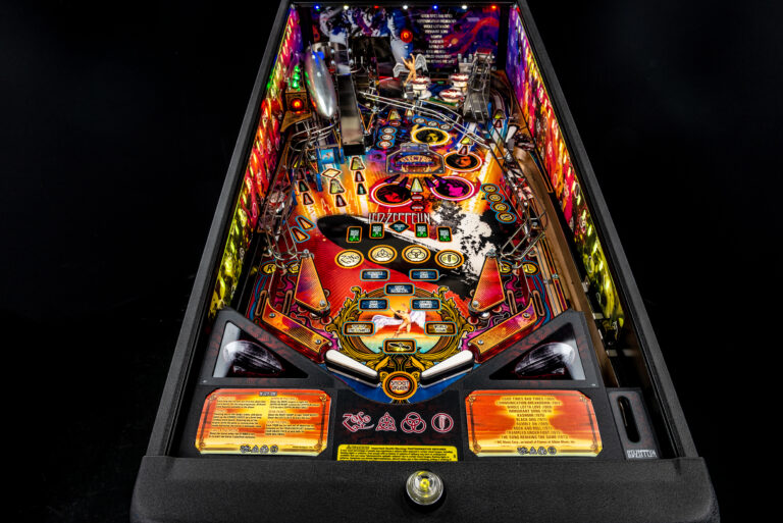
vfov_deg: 53.2
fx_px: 522
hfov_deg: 73.7
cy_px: 262
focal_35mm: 24
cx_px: 392
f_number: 10
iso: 200
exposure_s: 1/100
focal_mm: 24
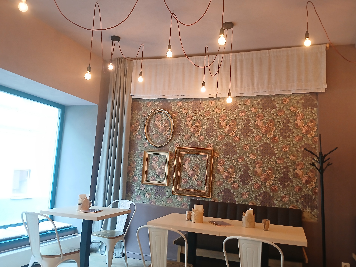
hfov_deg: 63.4
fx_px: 288
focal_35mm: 28
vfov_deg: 49.7
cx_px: 179
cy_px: 133
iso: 320
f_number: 1.8
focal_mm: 3.98
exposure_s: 1/25
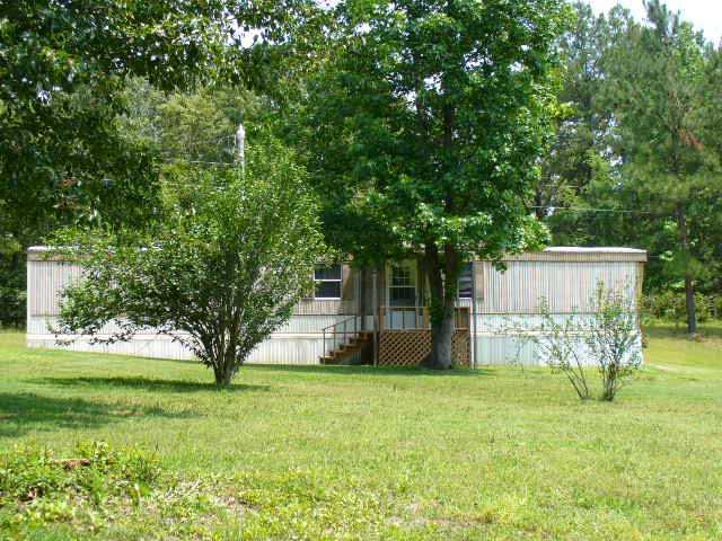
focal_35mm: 57
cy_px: 270
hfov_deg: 33.8
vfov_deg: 25.7
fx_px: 1189
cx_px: 361
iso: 80
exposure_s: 1/500
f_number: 2.9
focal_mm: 7
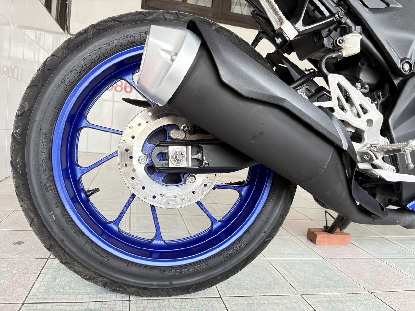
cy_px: 156
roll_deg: -5.2
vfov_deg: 53.1
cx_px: 208
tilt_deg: -6.2
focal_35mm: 26
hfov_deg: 67.3
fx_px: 312
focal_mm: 5.96
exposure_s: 1/86
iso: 125
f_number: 1.6
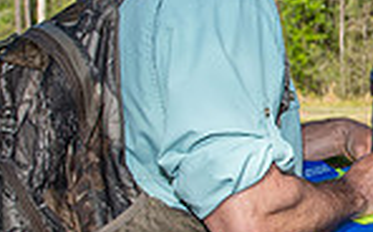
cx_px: 496
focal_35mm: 108
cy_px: 151
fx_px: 1096
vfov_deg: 12.1
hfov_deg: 17.9
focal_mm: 27
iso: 50
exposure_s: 1/250
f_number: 5.6
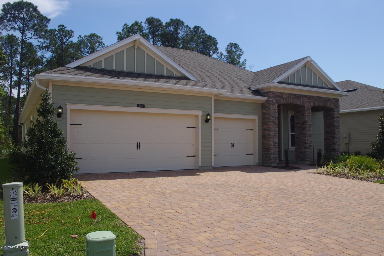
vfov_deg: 43.6
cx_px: 192
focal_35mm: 30
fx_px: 320
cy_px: 128
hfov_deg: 61.9
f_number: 14
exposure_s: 1/200
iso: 200
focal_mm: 20
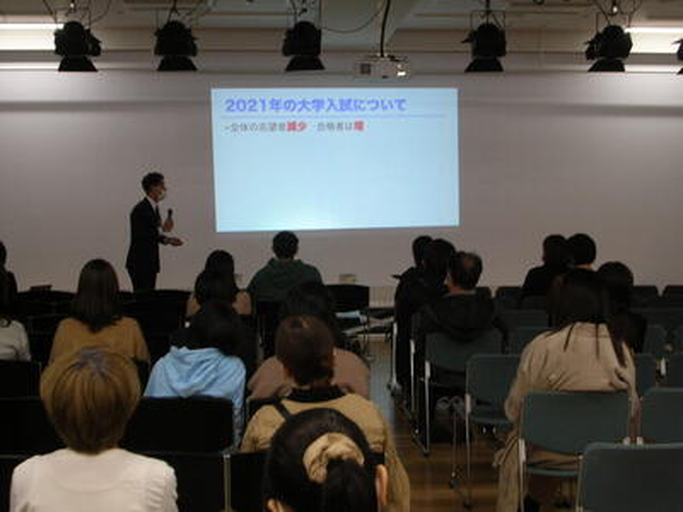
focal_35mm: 58
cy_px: 256
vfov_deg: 25.2
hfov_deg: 33.2
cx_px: 342
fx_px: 1144
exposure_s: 1/10.8
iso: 50
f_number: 3.5
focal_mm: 9.6
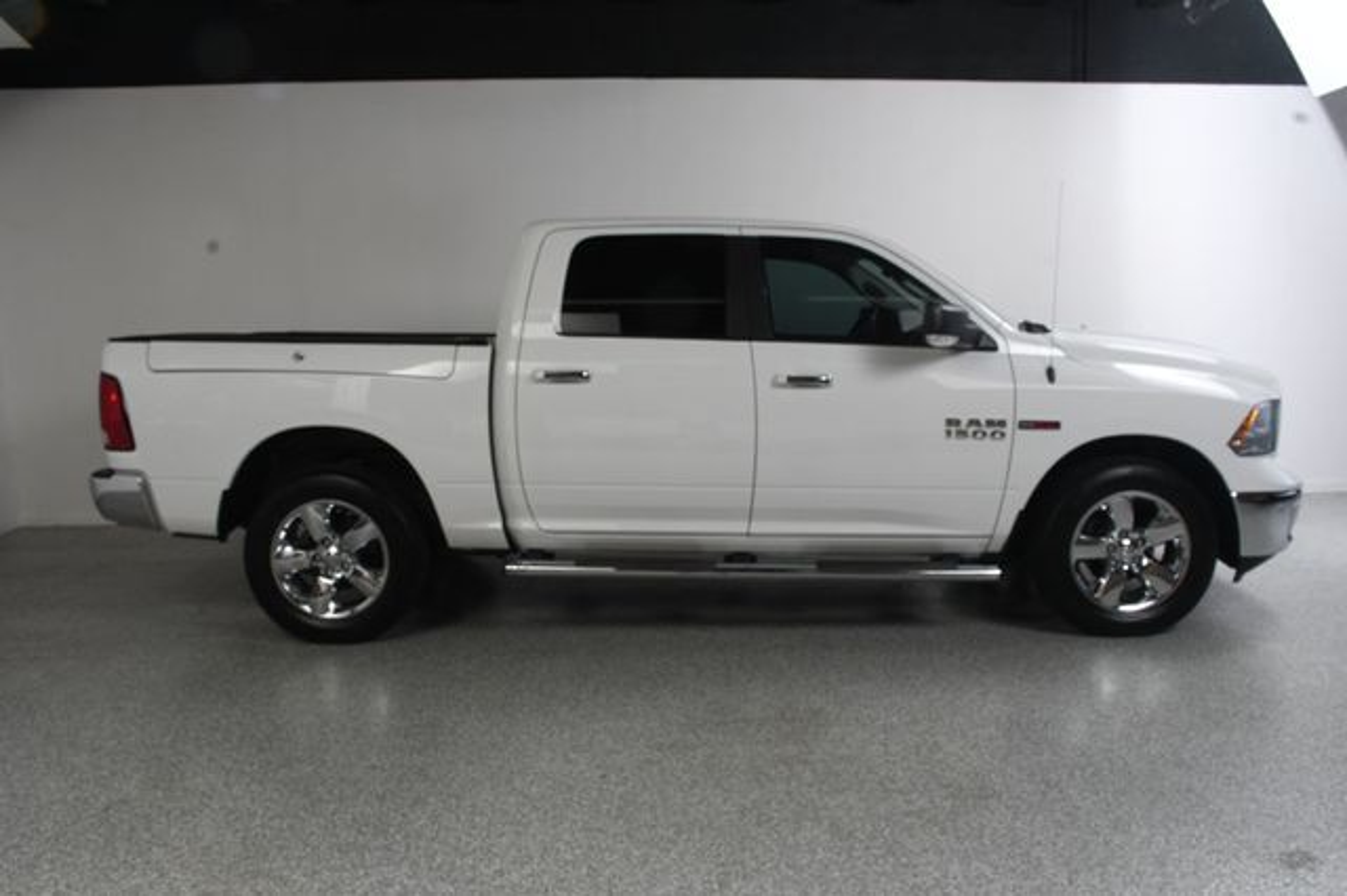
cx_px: 674
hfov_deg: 62.0
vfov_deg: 43.6
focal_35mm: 30
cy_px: 448
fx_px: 1122
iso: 100
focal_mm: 20
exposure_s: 1/160
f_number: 13
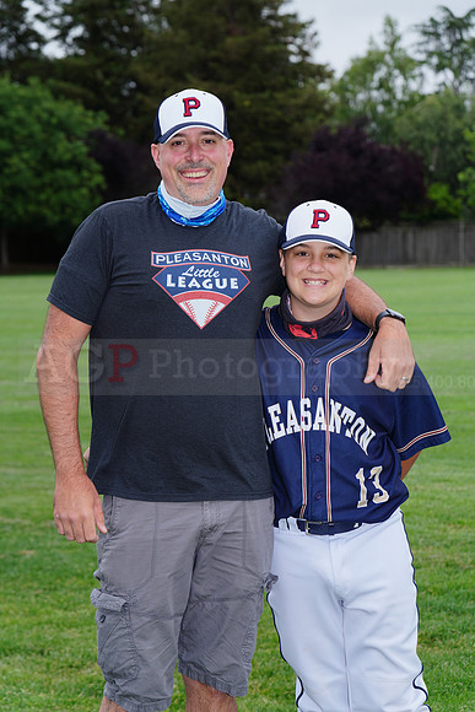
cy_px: 356
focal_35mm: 121
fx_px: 2393
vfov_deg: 16.9
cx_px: 238
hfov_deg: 11.3
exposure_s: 1/200
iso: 200
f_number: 8
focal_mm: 121
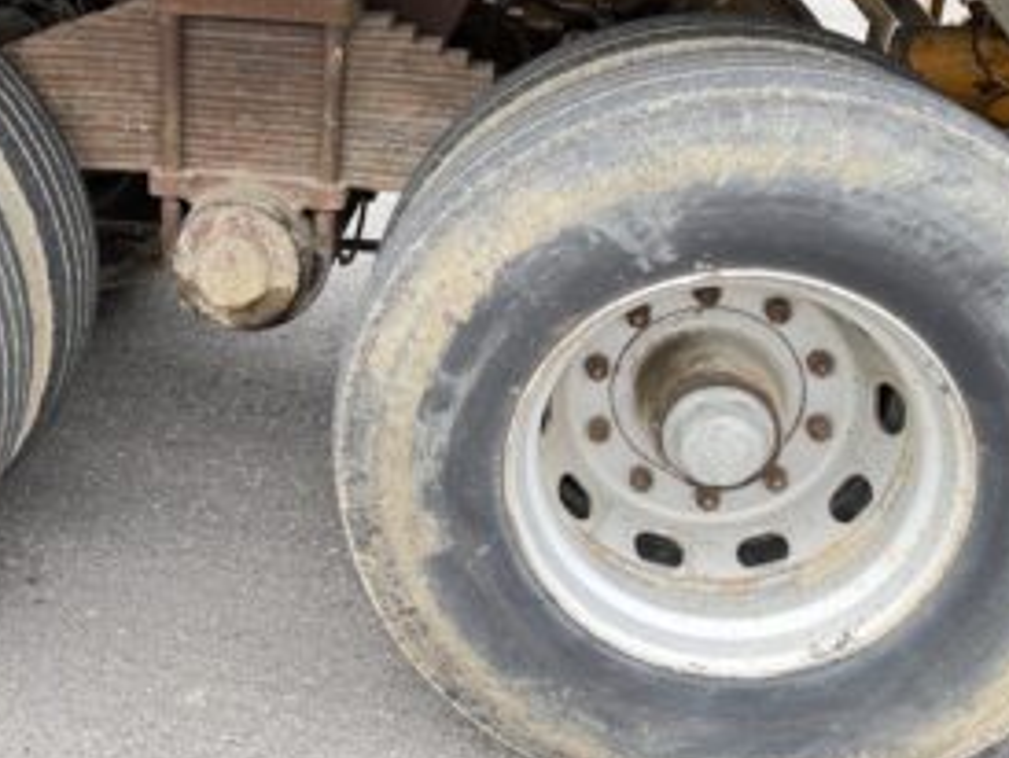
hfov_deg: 51.5
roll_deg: -5.8
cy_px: 272
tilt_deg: -18.4
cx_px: 324
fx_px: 1021
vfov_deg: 40.4
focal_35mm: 35
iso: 100
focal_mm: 6.76
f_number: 1.78
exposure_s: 1/131
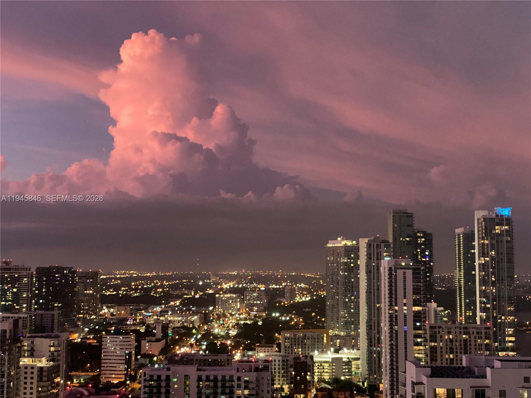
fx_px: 798
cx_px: 266
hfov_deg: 36.8
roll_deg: -1.1
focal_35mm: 52
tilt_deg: +5.6
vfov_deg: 28.0
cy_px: 199
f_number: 2
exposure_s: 1/15
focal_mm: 6
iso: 640
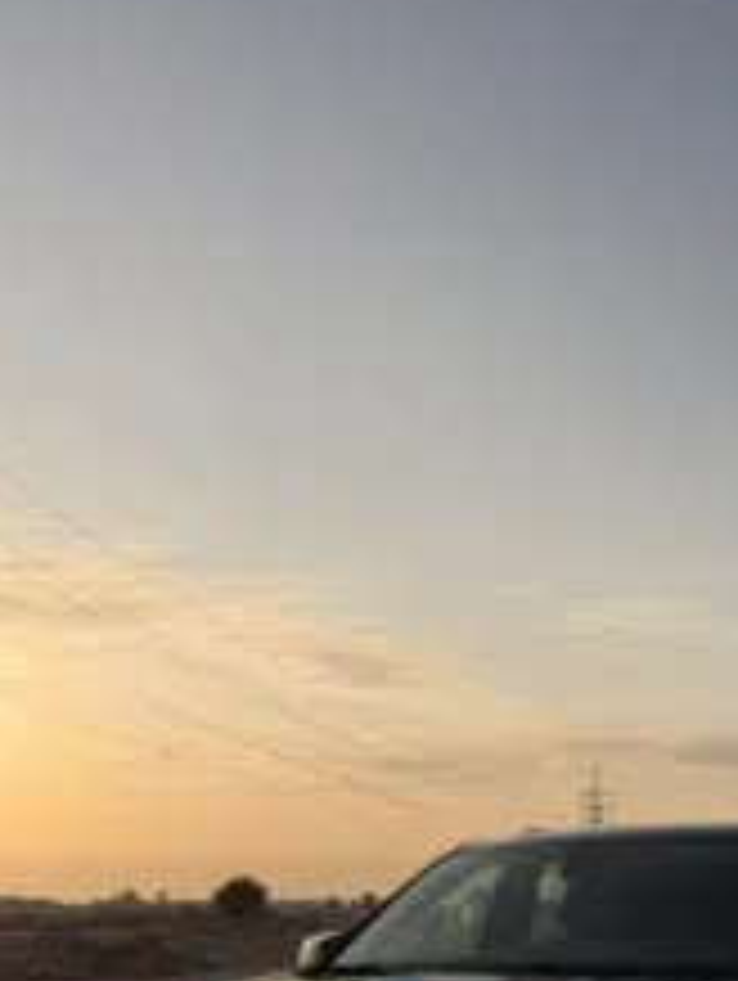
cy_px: 796
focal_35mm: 44
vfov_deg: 40.9
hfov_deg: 32.0
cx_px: 594
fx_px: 1248
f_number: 1.78
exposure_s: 1/5714
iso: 80
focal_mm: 6.76
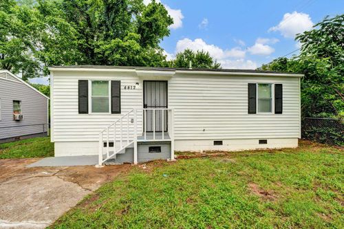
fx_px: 154
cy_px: 114
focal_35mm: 16
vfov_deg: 73.4
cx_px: 172
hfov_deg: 96.4
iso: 800
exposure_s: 1/800
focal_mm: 16.1
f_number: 8
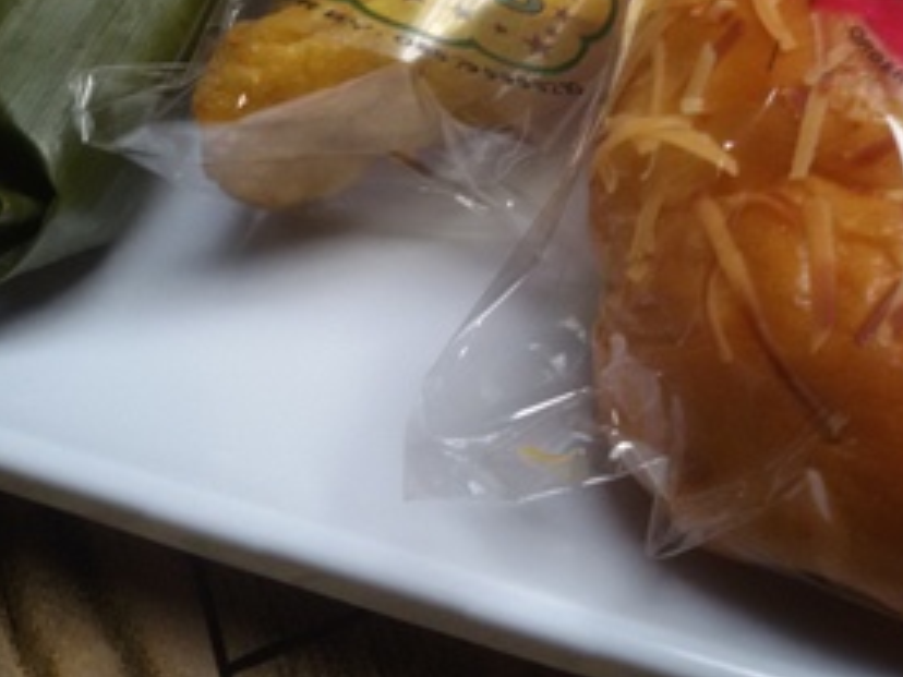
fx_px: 1435
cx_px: 550
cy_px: 87
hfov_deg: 34.8
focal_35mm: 55
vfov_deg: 25.8
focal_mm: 2.93
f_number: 2.4
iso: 125
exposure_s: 1/33
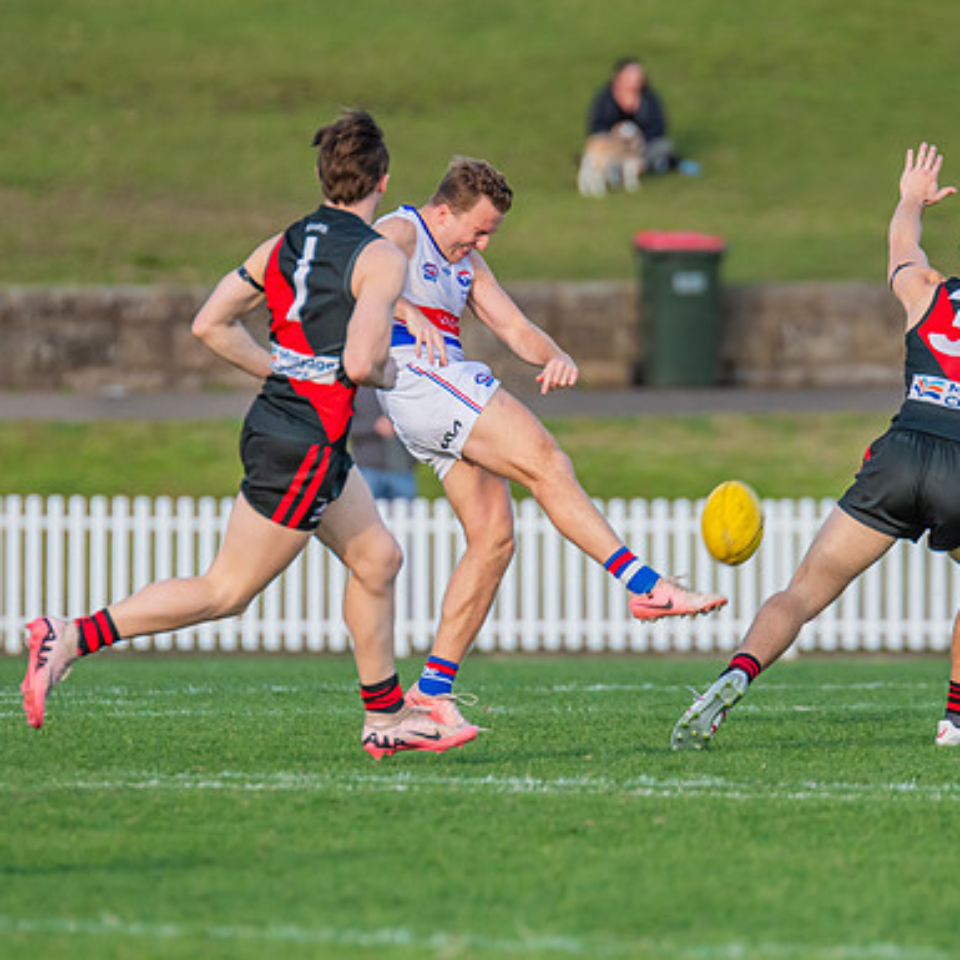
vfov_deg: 2.4
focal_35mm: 743
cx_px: 626
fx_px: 23312
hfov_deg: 2.4
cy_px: 407
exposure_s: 1/1250
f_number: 6.3
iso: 800
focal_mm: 420
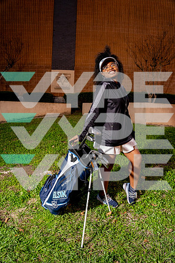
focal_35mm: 24
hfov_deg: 53.1
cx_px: 88
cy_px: 132
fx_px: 175
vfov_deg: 73.7
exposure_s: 1/250
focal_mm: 24
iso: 800
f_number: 5.6
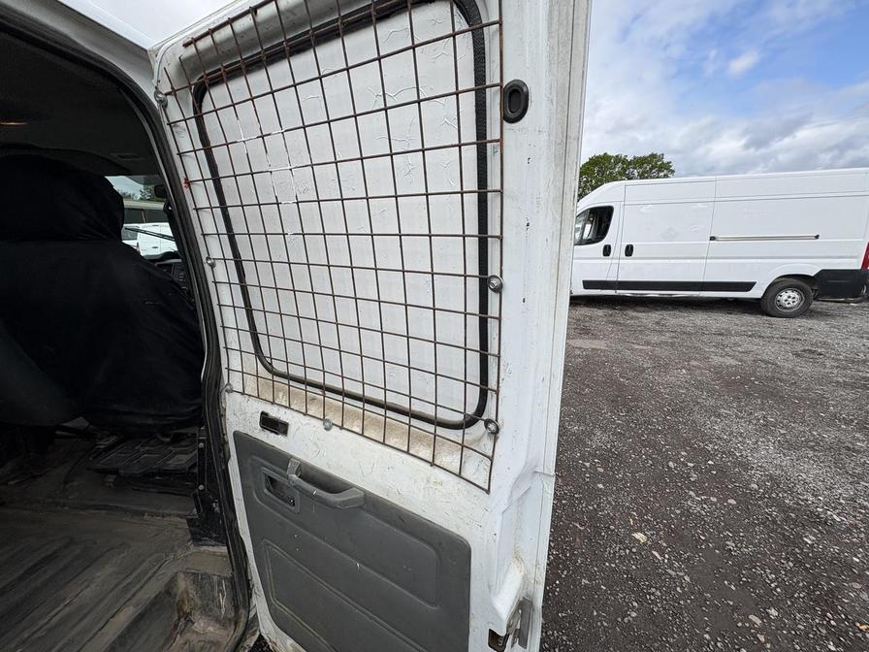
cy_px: 326
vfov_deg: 85.7
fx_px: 351
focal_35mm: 14
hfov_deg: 102.1
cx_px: 434
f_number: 2.2
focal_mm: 2.22
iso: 50
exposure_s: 1/1600
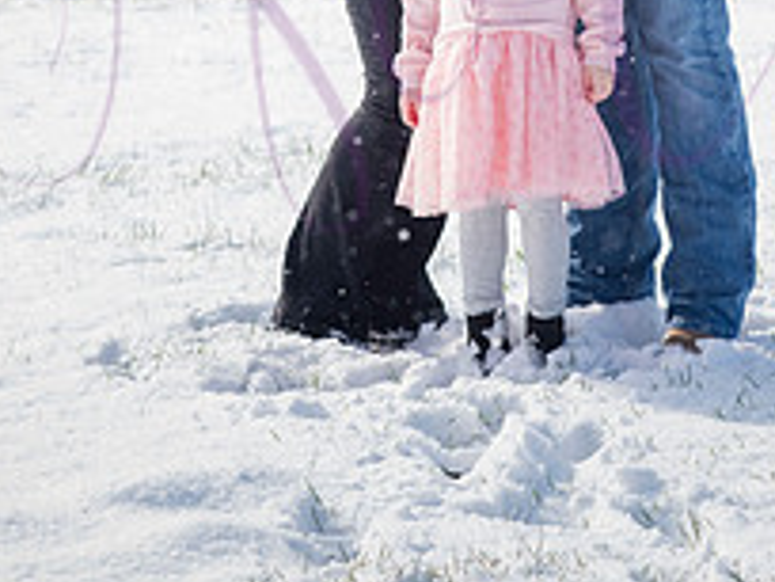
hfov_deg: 8.3
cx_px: 524
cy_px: -266
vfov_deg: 6.2
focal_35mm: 237
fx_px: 5306
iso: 640
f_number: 8
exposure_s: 1/1000
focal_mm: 112
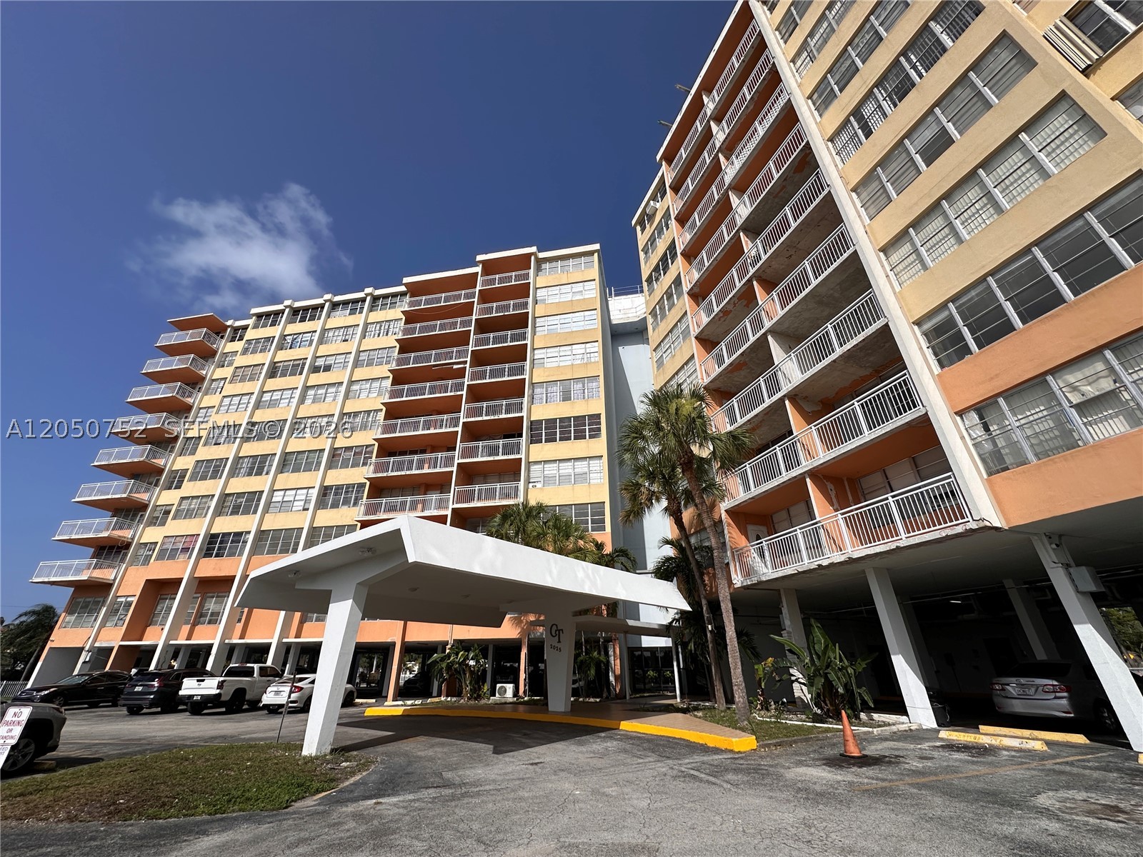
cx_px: 572
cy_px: 428
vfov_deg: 85.7
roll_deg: +0.1
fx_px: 462
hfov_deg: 102.1
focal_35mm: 14
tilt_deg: +27.4
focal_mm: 2.22
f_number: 2.2
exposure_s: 1/5291
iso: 50
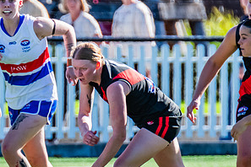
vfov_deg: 0.8
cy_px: 102
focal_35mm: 1721
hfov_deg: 1.2
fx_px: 11998
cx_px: -14
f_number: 8
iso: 800
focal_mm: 550
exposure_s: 1/1250
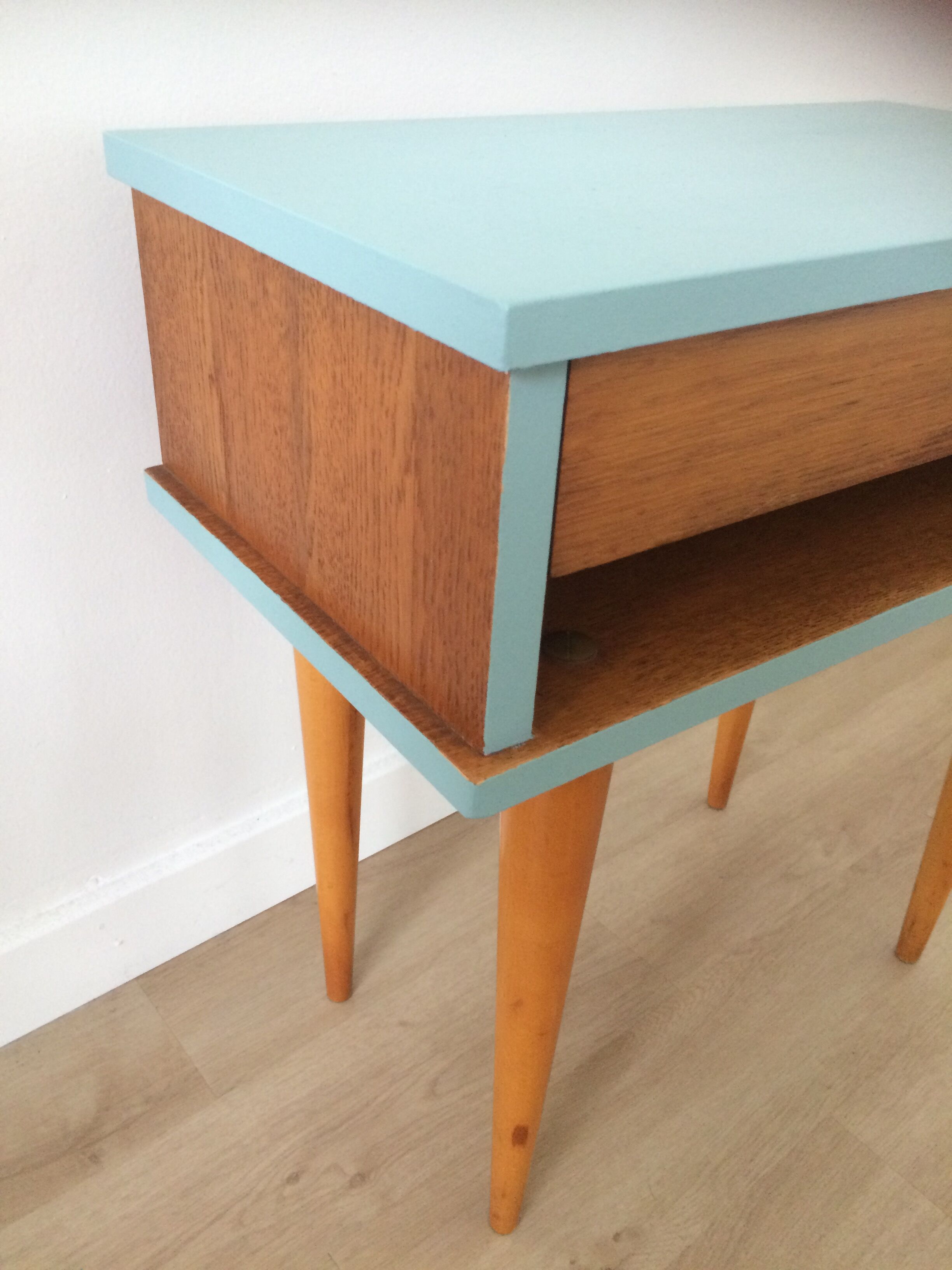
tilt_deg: -32.0
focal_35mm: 29
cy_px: 635
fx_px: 1063
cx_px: 476
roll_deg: -0.3
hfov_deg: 48.2
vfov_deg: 61.7
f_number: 2.2
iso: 320
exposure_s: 1/33
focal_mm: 4.15
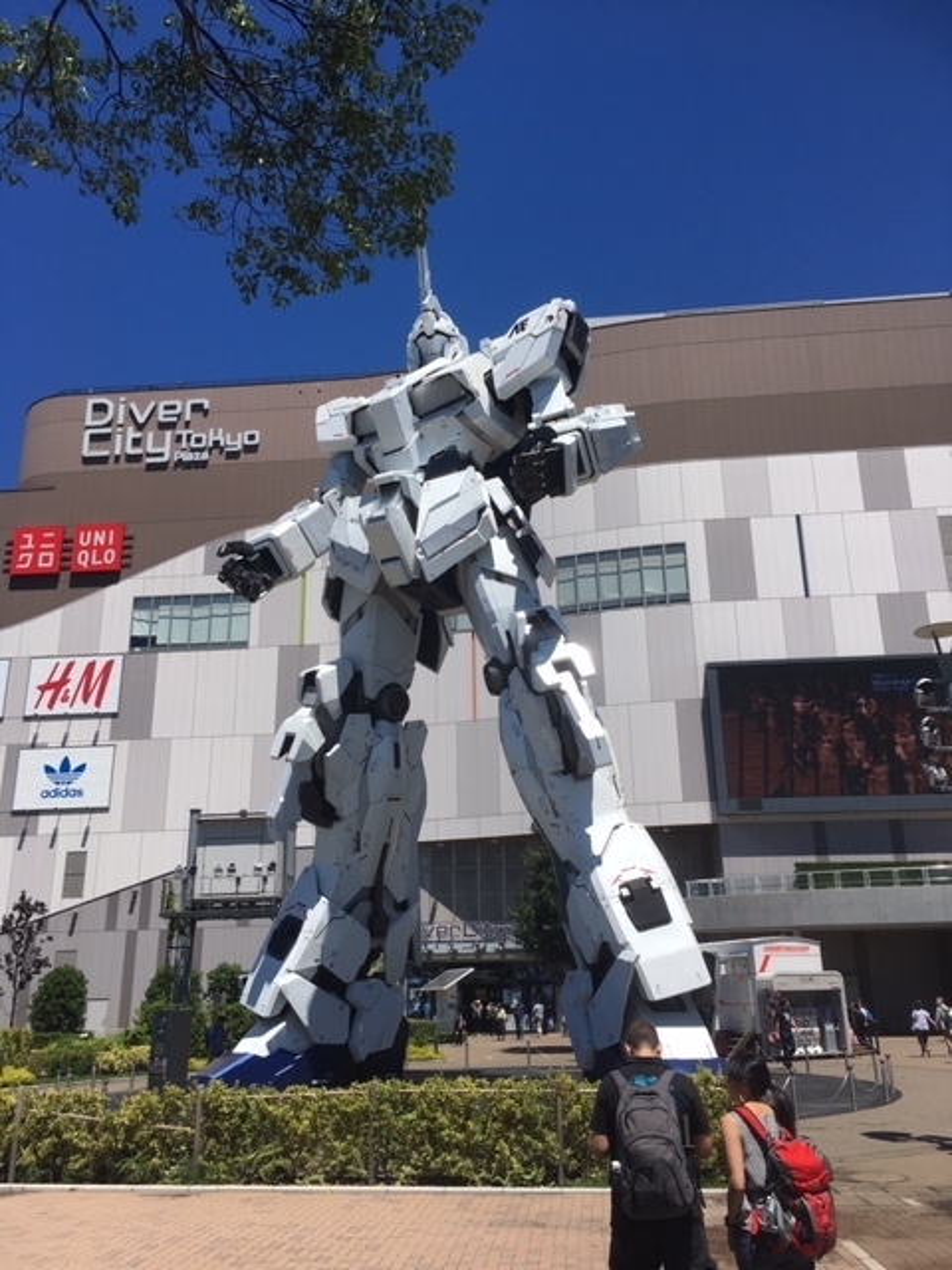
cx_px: 476
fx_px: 1063
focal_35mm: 29
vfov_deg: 61.7
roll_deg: +1.5
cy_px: 635
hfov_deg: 48.2
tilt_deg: +16.4
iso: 25
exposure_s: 1/2331
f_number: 2.2
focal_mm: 4.15
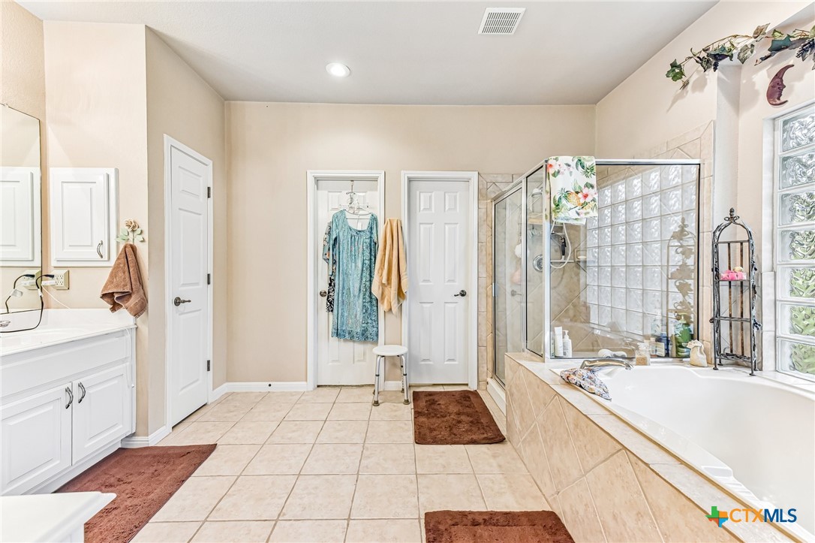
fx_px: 339
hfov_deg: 100.4
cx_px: 408
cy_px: 272
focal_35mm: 15
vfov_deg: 77.3
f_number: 8
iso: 800
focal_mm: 15
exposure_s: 1/15
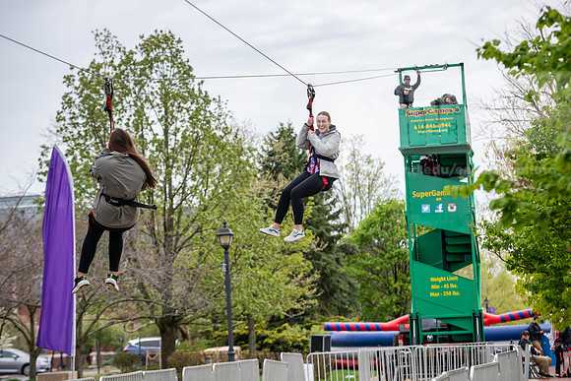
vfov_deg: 12.5
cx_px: 286
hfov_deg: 18.6
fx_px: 1745
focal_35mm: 110
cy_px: 190
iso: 160
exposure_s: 1/800
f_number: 4
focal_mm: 110
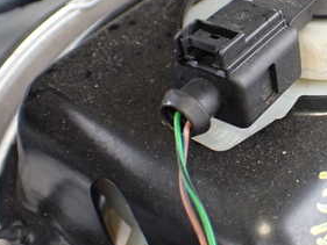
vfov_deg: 22.9
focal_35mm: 64
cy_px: 96
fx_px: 605
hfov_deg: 28.4
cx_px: 325
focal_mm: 5.4
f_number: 2.3
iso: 400
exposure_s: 1/125
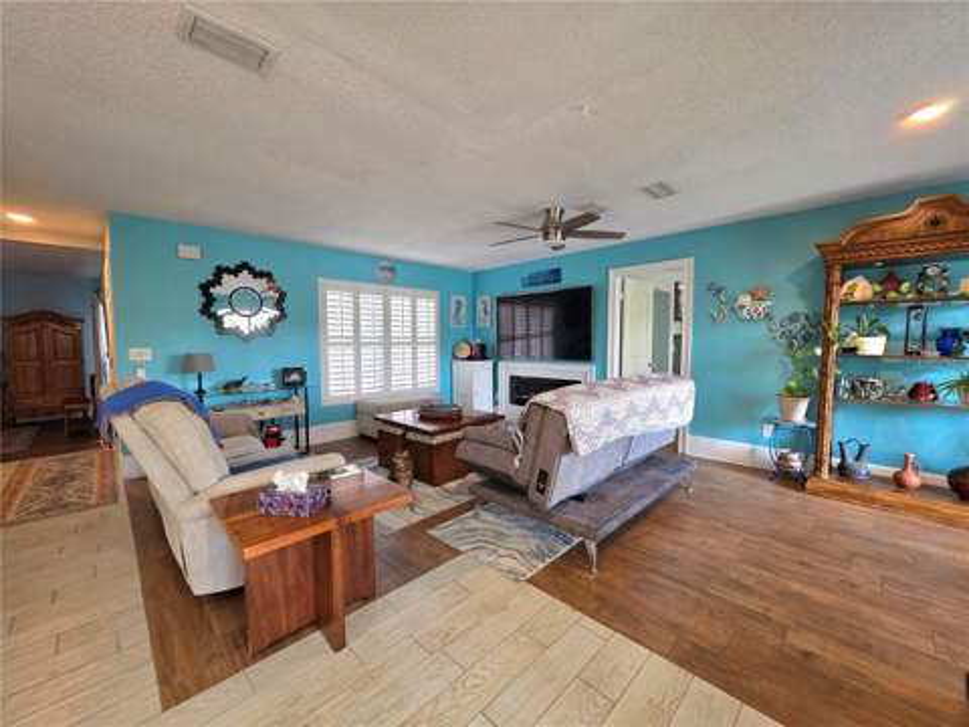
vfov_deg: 89.9
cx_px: 484
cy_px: 364
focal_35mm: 13
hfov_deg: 106.2
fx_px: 364
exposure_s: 1/60.2
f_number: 1.9
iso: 250
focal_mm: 2.2
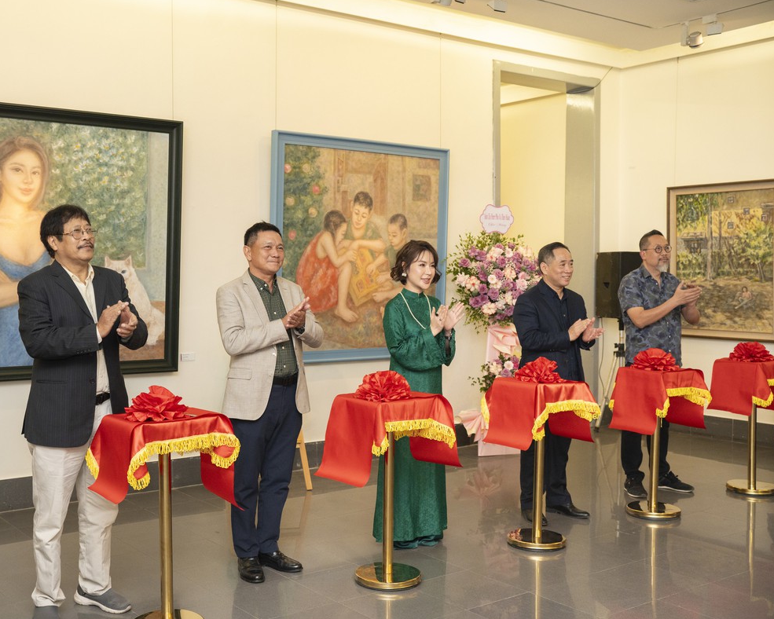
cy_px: 312
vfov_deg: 37.3
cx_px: 306
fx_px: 916
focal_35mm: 40
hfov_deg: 45.5
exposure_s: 1/160
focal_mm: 35
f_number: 4
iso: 2500
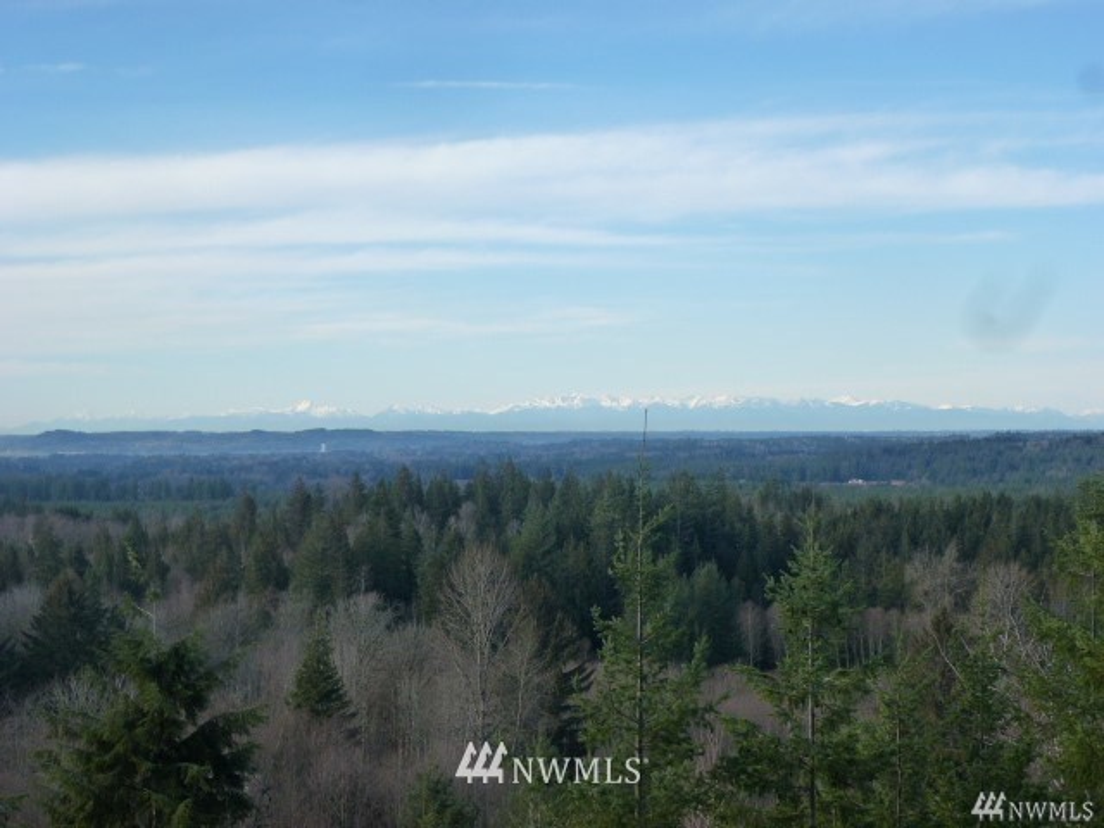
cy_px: 414
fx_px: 2264
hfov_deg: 27.4
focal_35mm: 71
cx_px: 552
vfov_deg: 20.7
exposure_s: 1/400
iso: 160
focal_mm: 12.7
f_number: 4.7
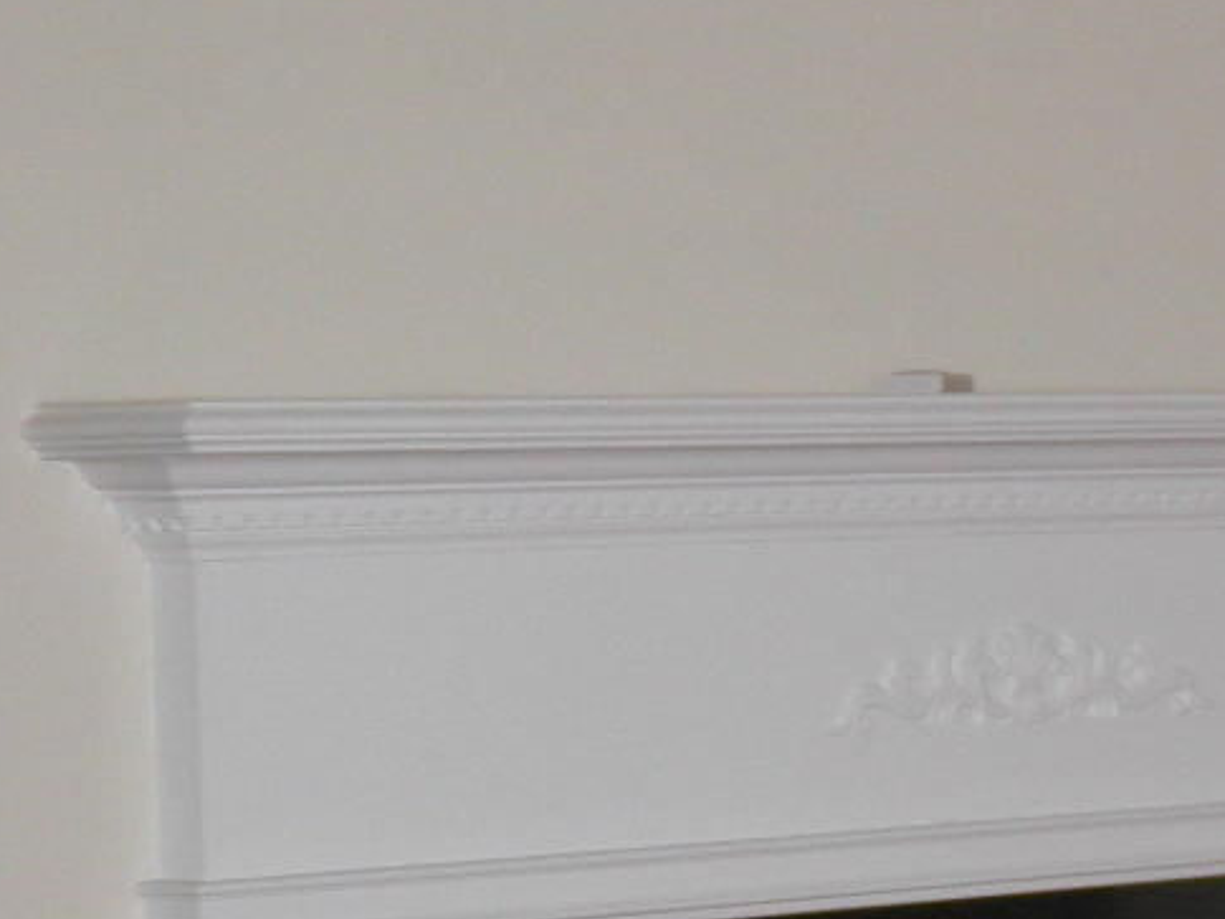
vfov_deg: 9.0
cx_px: 2470
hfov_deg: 10.9
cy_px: 797
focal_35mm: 165
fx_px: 5839
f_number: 3.2
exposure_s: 1/60
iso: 100
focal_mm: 7.1
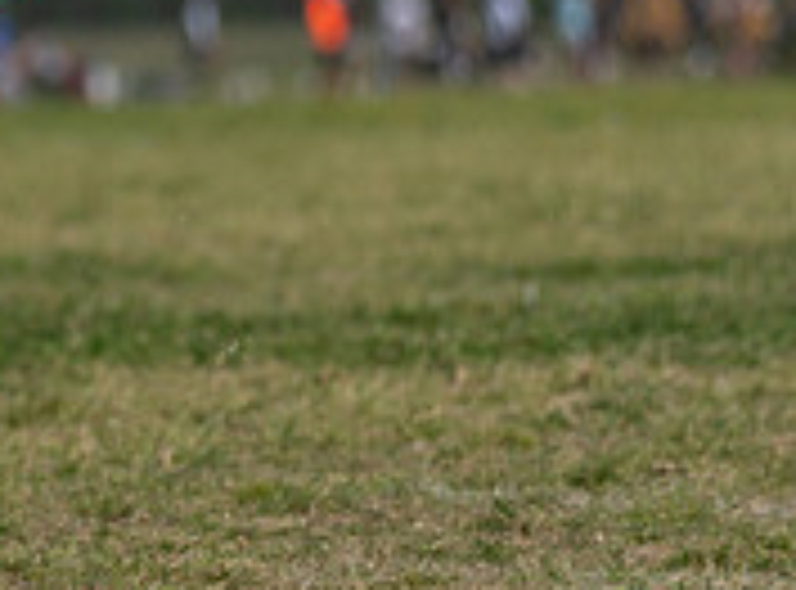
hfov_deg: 4.3
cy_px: -215
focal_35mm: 457
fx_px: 10459
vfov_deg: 3.2
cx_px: -328
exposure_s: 1/3200
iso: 100
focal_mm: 102
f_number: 2.8
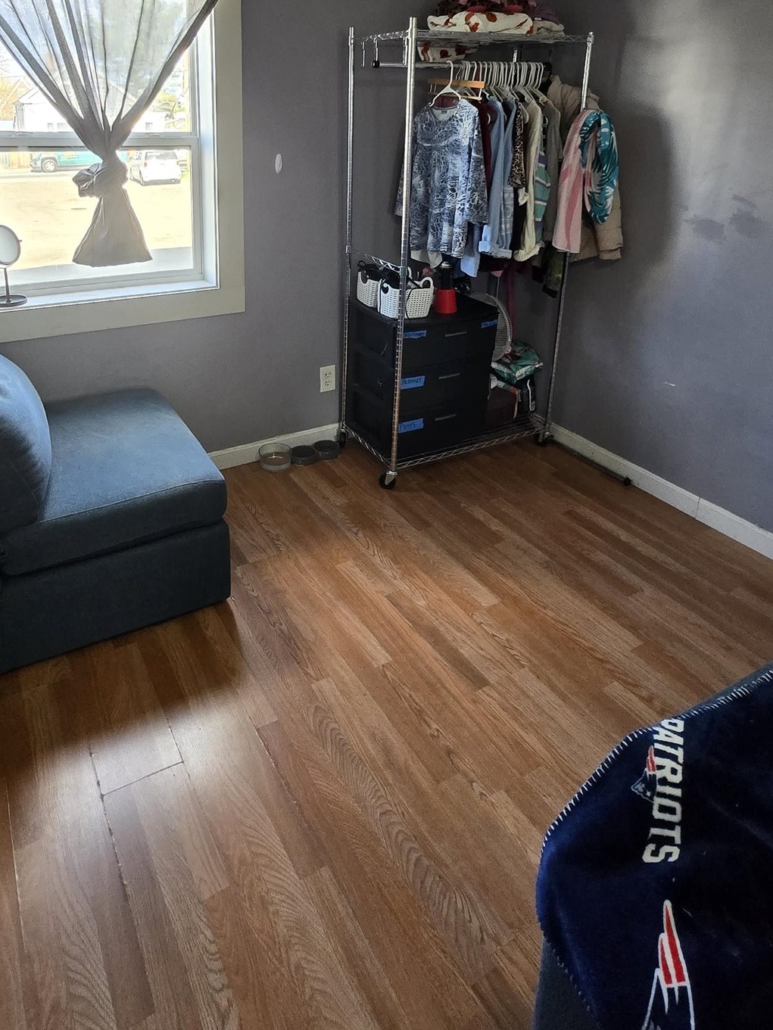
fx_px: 655
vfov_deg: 72.4
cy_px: 291
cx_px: 302
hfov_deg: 60.5
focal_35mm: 22
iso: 200
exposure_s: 1/60
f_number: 2.2
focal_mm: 1.7
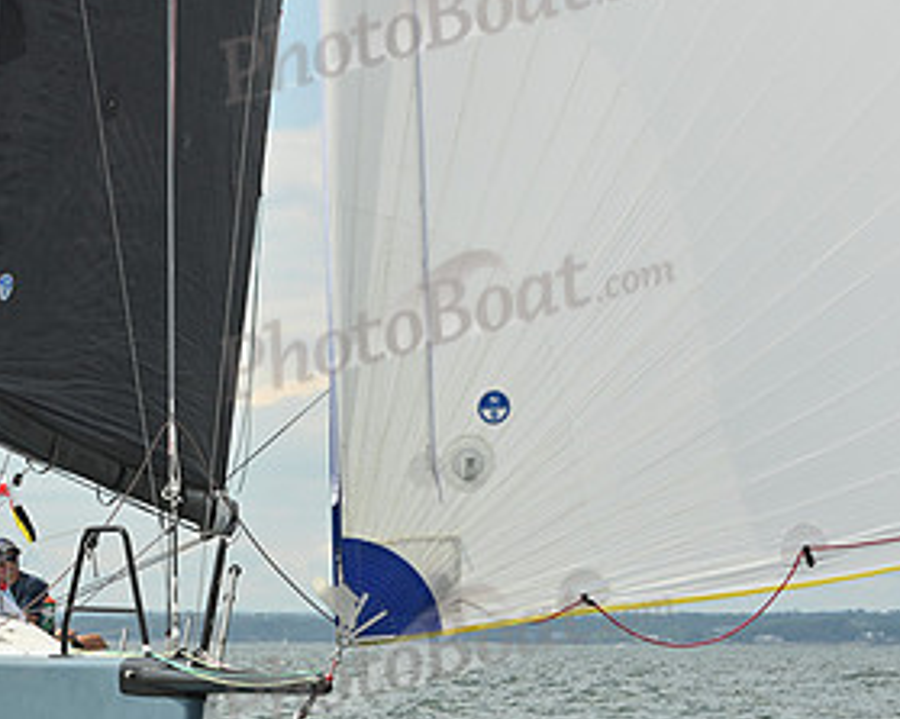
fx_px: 4473
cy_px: 530
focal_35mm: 168
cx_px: 55
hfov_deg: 11.4
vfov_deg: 9.2
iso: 320
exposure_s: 1/1600
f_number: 8
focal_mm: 86
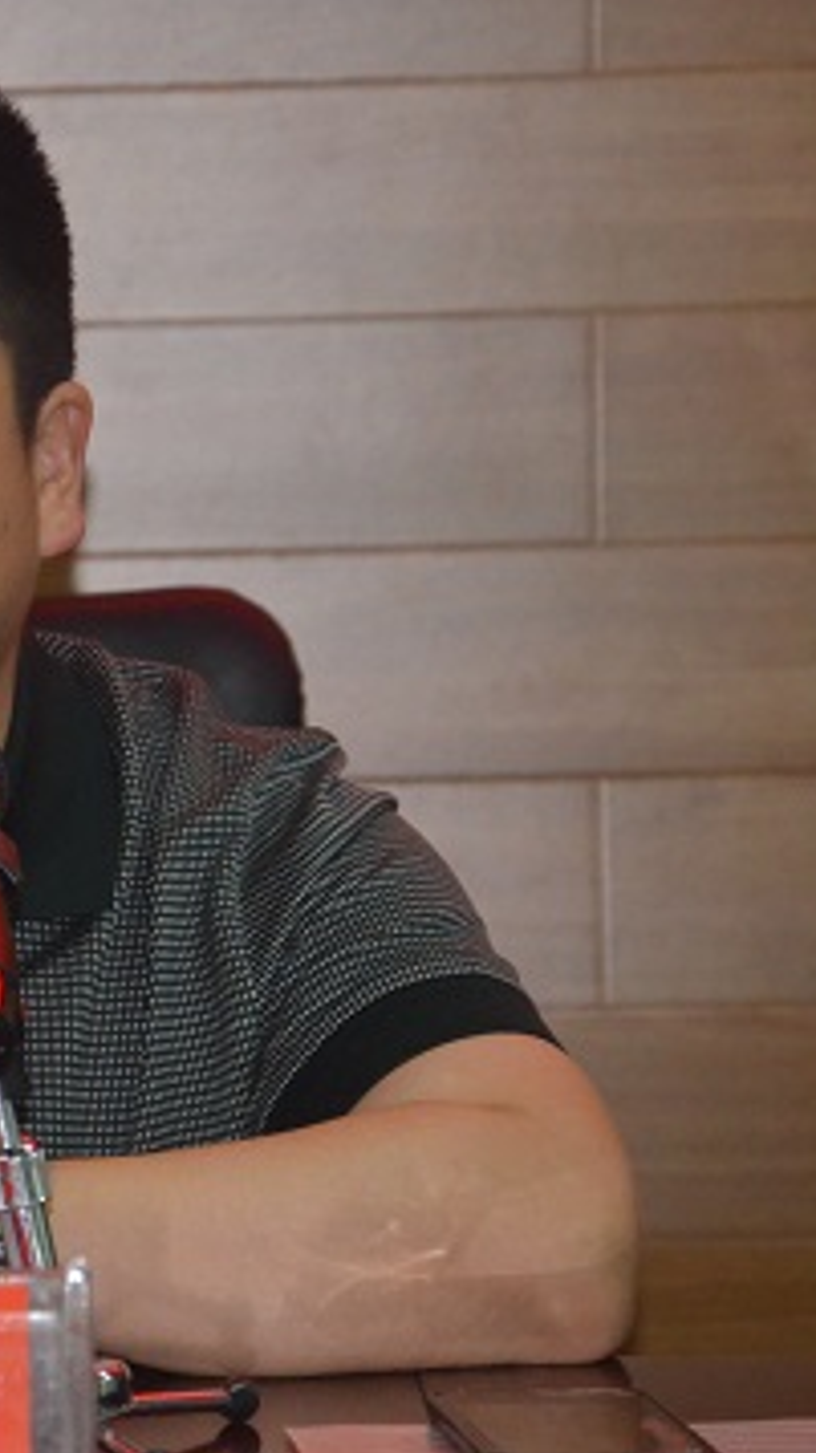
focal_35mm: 184
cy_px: 769
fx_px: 7088
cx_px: -45
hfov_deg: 6.6
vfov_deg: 11.7
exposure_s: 1/60
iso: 3200
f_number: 5.3
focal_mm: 70
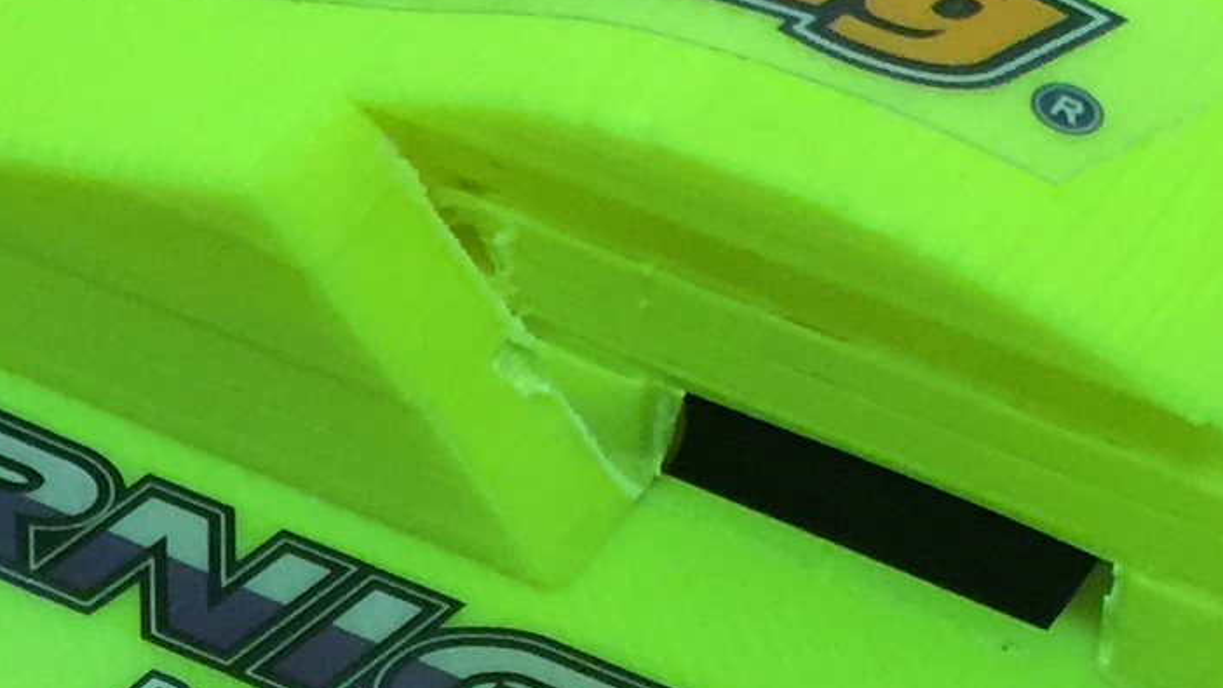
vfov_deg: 8.2
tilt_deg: -46.4
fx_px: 4767
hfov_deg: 14.6
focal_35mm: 147
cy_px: 740
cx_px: 375
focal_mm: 4.15
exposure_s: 1/10
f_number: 2.2
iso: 100
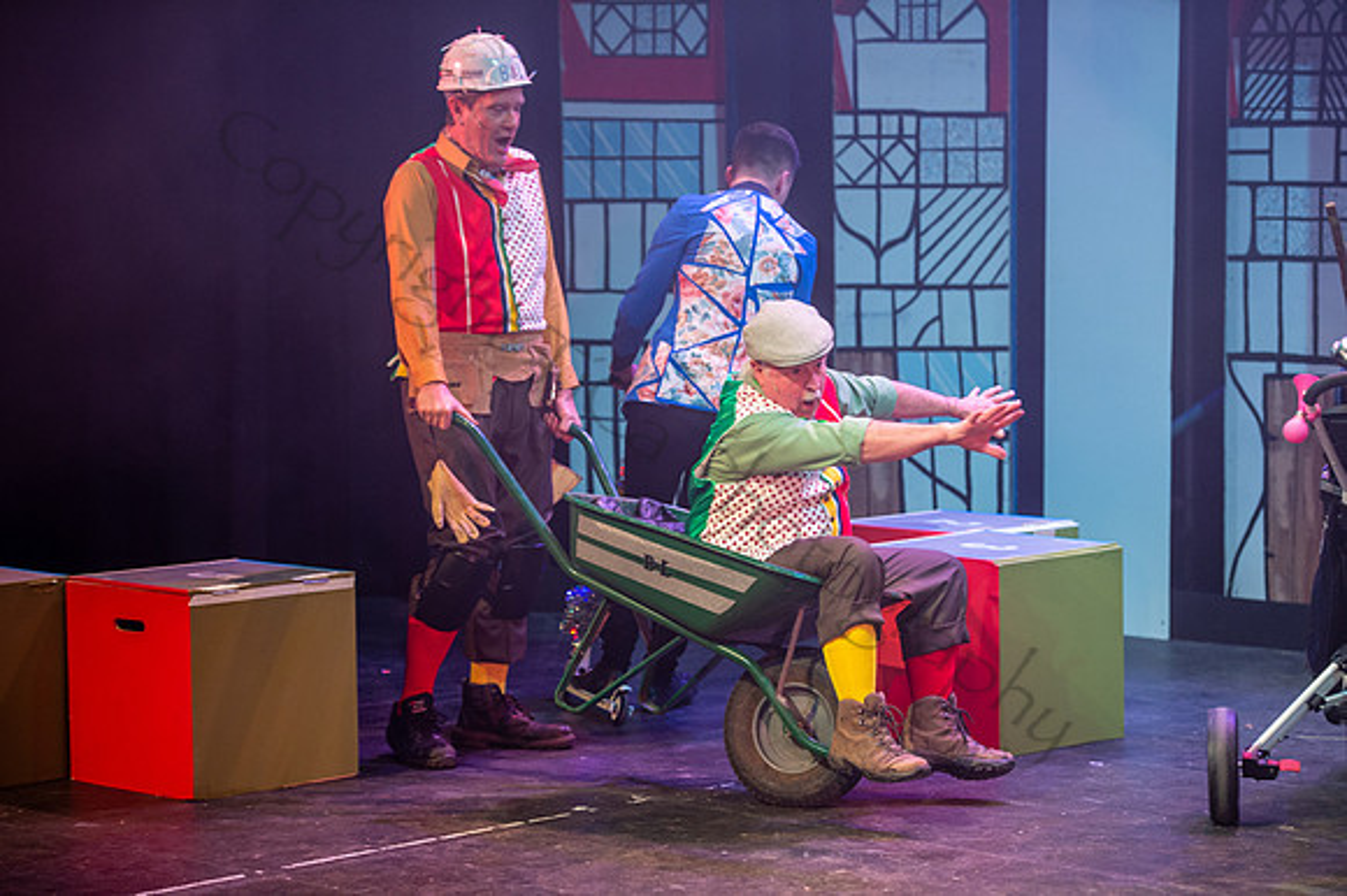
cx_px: 674
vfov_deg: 13.4
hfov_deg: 20.0
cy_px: 448
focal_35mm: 102
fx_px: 3814
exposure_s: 1/250
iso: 1000
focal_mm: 102
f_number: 2.8
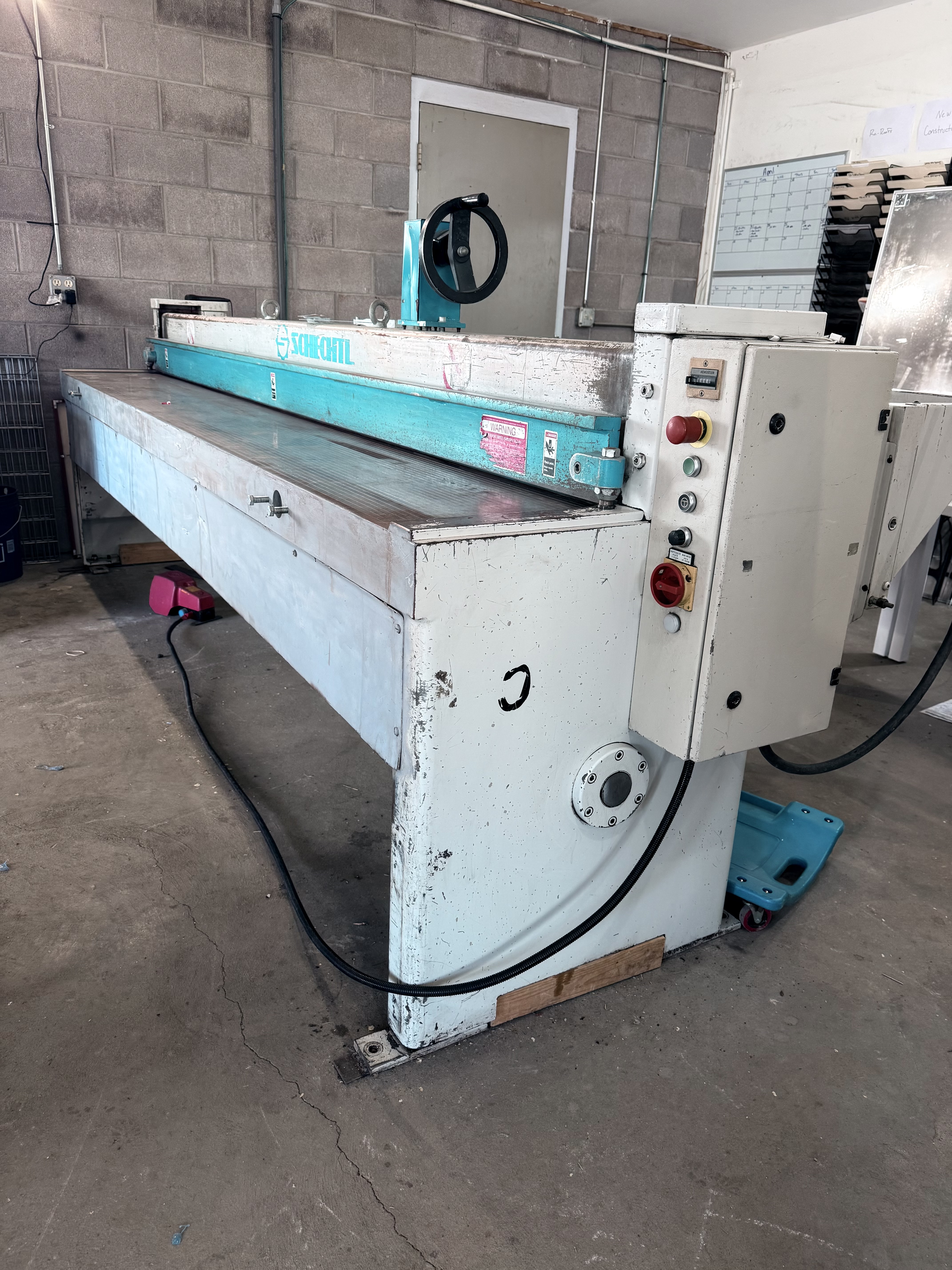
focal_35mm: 24
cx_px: 476
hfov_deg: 56.8
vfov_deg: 71.6
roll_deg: -3.4
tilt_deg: -18.9
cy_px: 635
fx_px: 880
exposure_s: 1/94
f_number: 1.78
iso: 200
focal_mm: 6.76
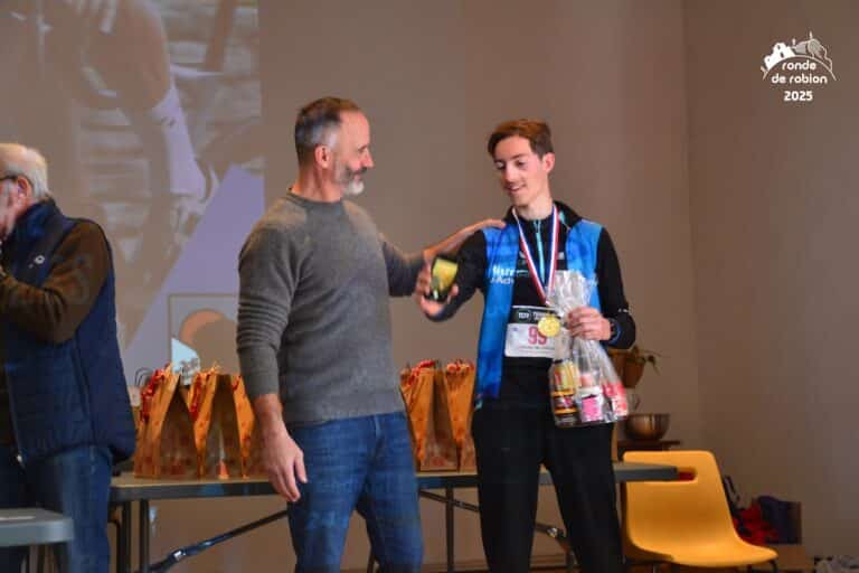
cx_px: 430
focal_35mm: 75
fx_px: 1789
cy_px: 286
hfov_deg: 27.0
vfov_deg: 18.2
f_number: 4.8
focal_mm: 50
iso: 800
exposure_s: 1/40
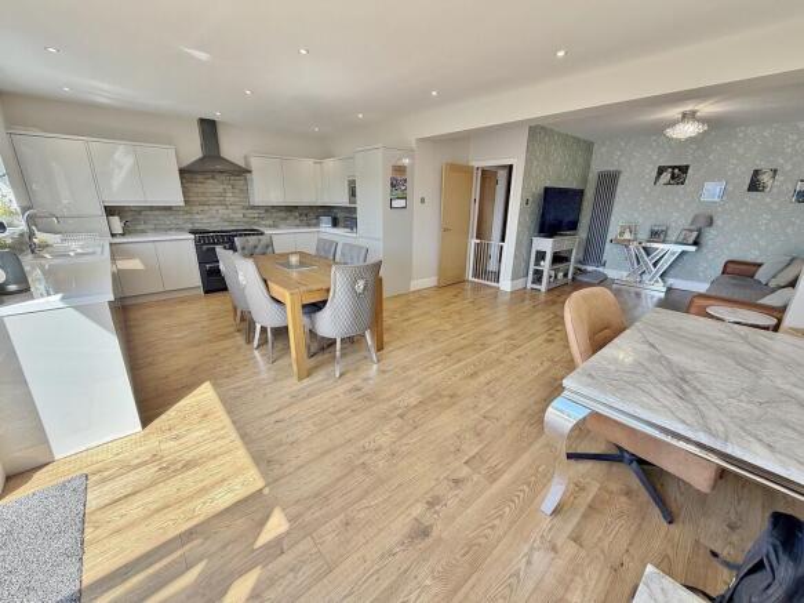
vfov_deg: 85.7
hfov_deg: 102.1
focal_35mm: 14
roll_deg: -0.5
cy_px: 302
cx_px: 402
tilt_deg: -16.7
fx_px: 325
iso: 50
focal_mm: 2.22
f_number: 2.2
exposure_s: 1/144
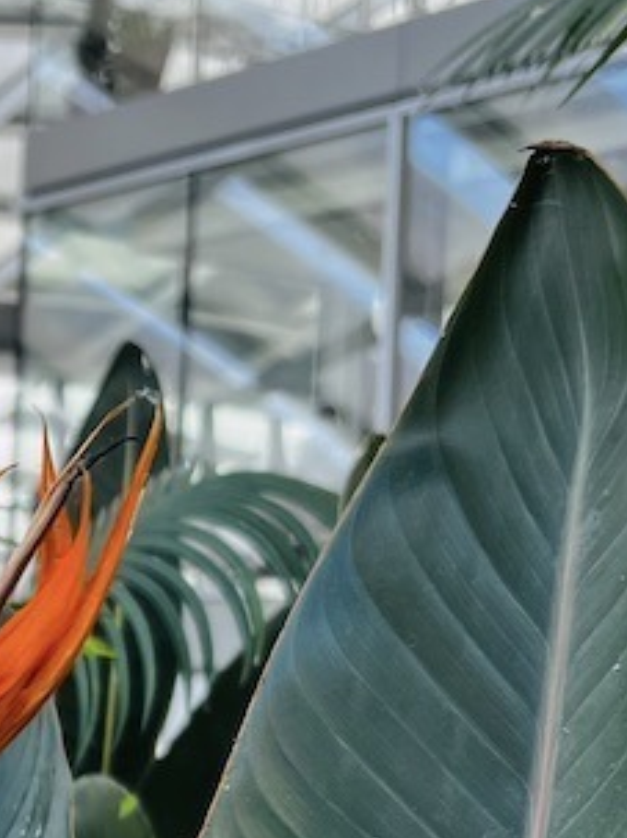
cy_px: 758
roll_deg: -3.0
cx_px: -334
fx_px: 2127
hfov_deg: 15.4
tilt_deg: -0.7
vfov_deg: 21.7
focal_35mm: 88
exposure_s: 1/552
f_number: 1.5
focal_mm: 5.7
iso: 50
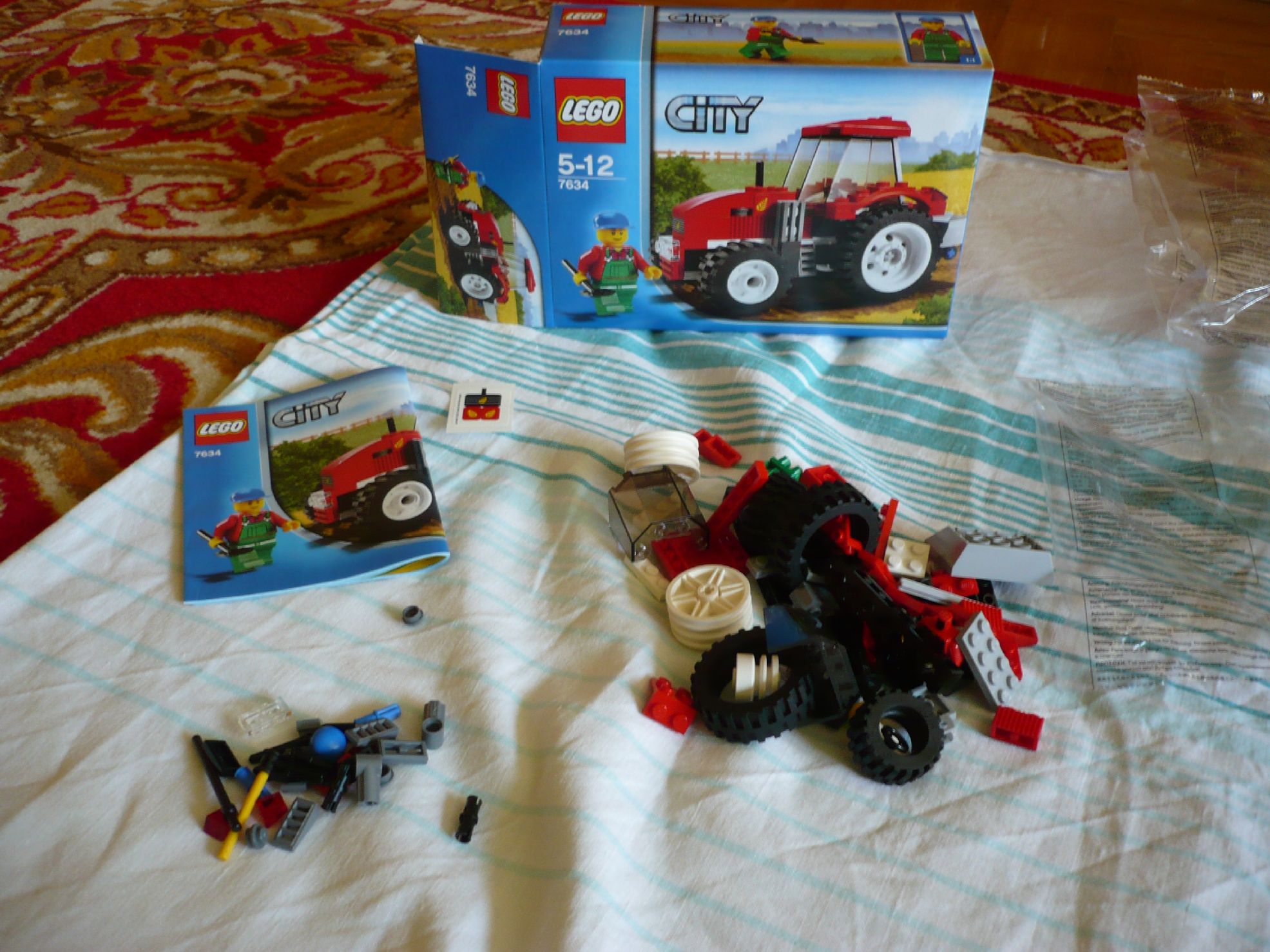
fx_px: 1284
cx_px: 635
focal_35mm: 35
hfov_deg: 52.6
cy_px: 476
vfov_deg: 40.7
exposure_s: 1/30
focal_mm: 5.8
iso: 125
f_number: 2.8
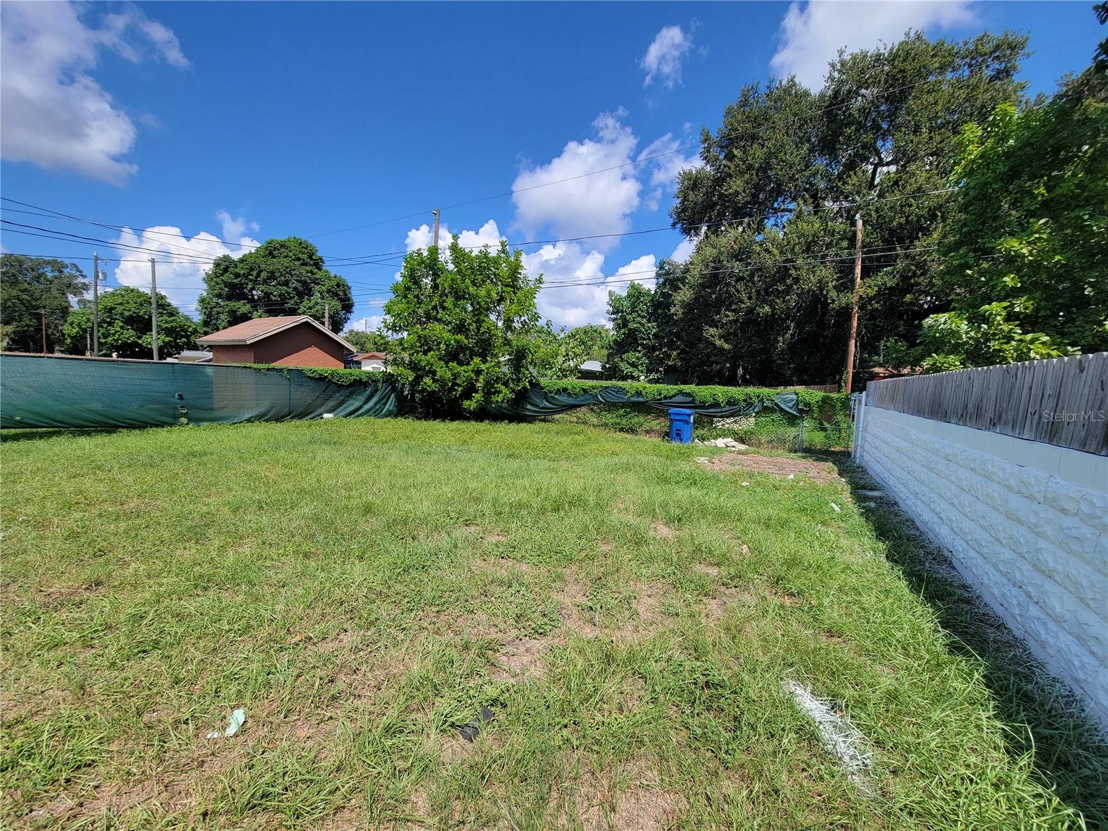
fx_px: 416
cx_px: 554
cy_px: 416
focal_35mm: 13
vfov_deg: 89.9
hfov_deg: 106.2
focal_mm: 2.2
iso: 50
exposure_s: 1/1468
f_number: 2.2
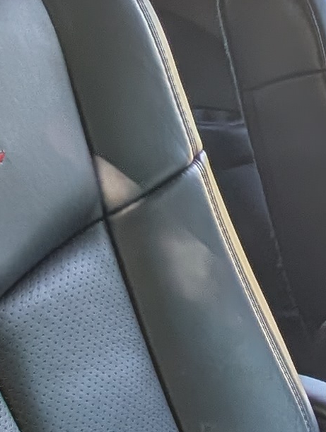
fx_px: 1002
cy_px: 467
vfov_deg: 23.0
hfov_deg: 17.1
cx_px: 457
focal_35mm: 80
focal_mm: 2.23
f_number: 1.95
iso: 37
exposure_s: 1/80.8
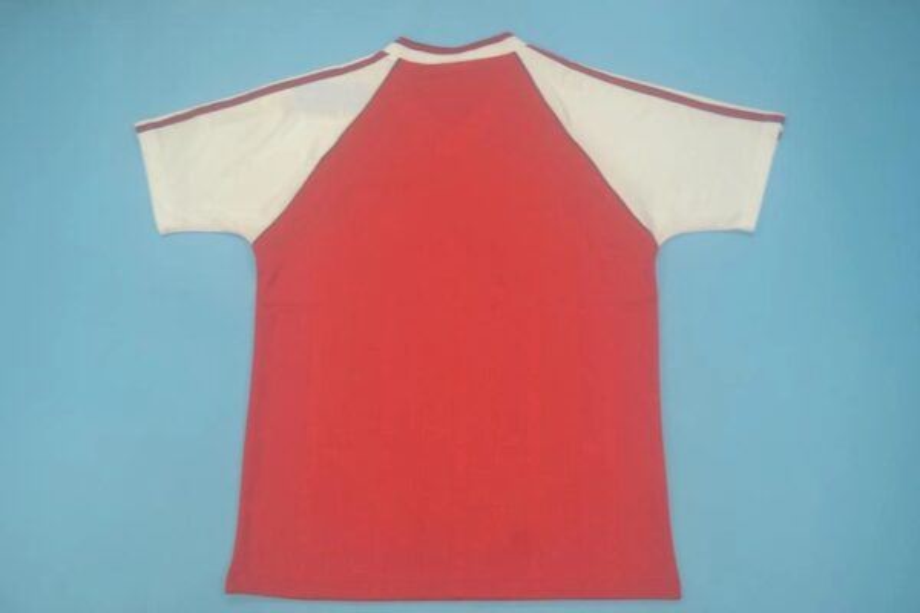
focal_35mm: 33
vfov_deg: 40.0
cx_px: 460
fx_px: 843
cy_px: 306
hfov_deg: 57.2
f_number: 4
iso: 200
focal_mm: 22
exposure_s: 1/125
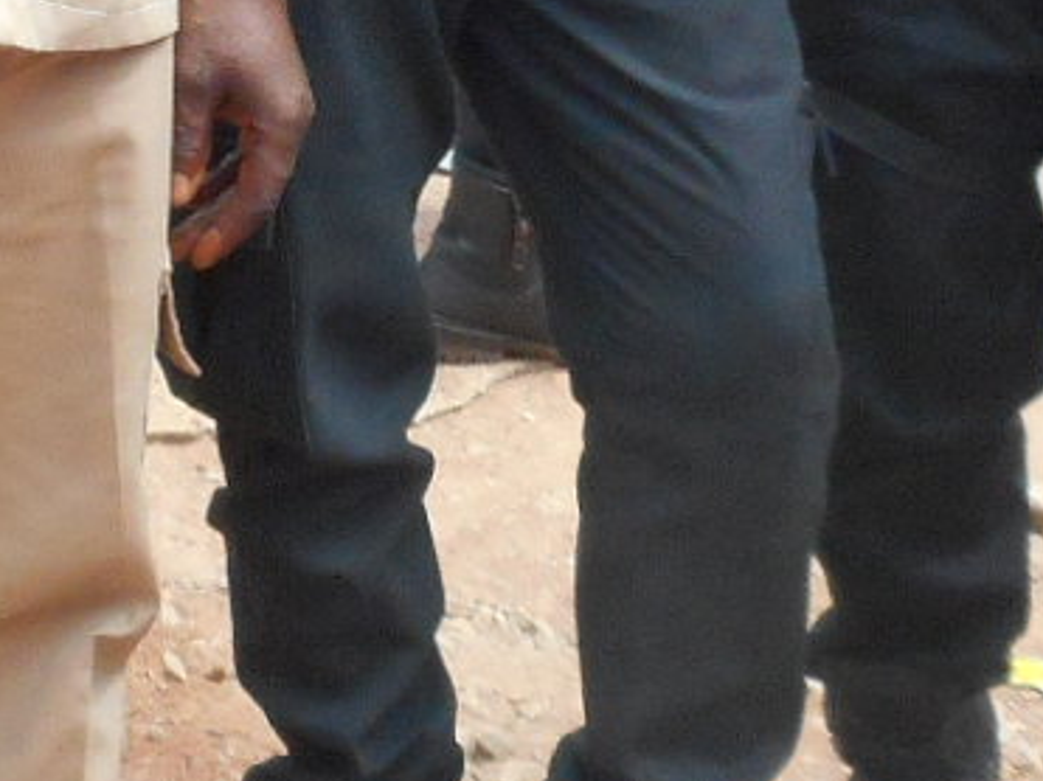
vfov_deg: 9.4
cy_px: -492
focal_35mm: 153
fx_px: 4608
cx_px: 219
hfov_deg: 12.9
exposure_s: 1/250
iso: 200
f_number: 3.7
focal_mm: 4.5
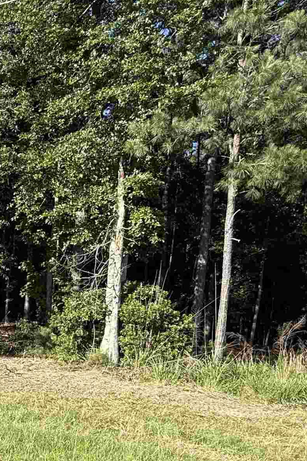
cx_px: -54
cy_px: 329
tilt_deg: -6.3
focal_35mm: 38
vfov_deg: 49.2
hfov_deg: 30.3
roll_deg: -0.9
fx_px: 486
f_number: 2.2
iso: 50
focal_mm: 2.22
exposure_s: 1/789
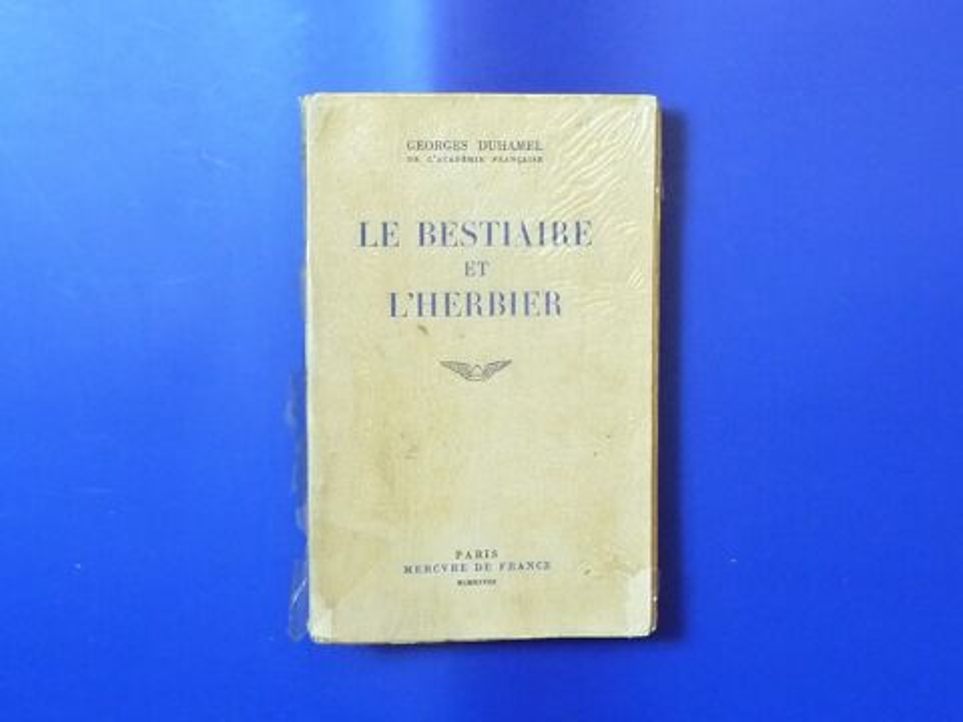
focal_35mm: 28
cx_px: 482
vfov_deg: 49.7
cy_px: 361
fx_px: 779
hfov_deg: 63.4
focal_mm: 4.7
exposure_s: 1/20
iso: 400
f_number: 3.3
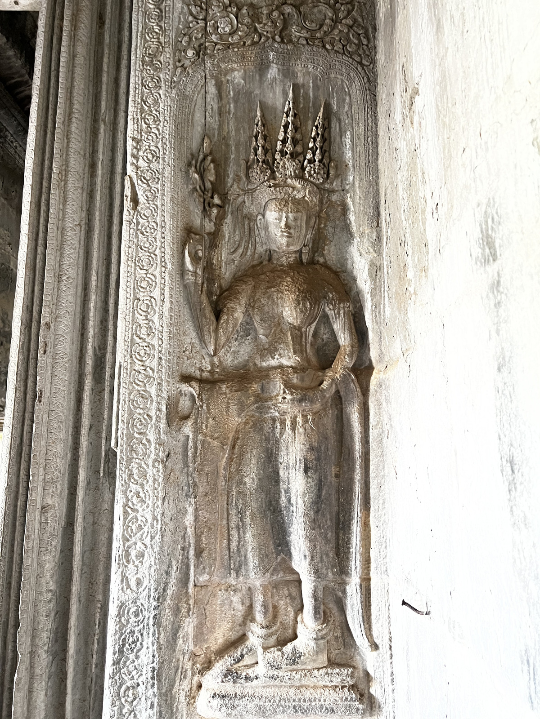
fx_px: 541
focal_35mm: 26
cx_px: 270
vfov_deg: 67.3
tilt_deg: +10.2
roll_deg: +0.4
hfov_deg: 53.1
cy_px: 360
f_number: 1.5
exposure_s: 1/48
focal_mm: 5.7
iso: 500
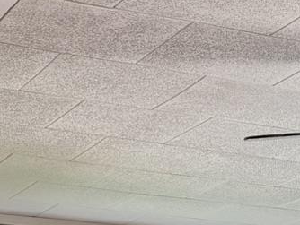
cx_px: 345
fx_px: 1275
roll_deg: -0.2
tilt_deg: -8.4
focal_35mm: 147
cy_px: 627
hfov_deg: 13.1
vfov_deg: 8.7
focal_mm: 6.76
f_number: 1.78
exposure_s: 1/120
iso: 200
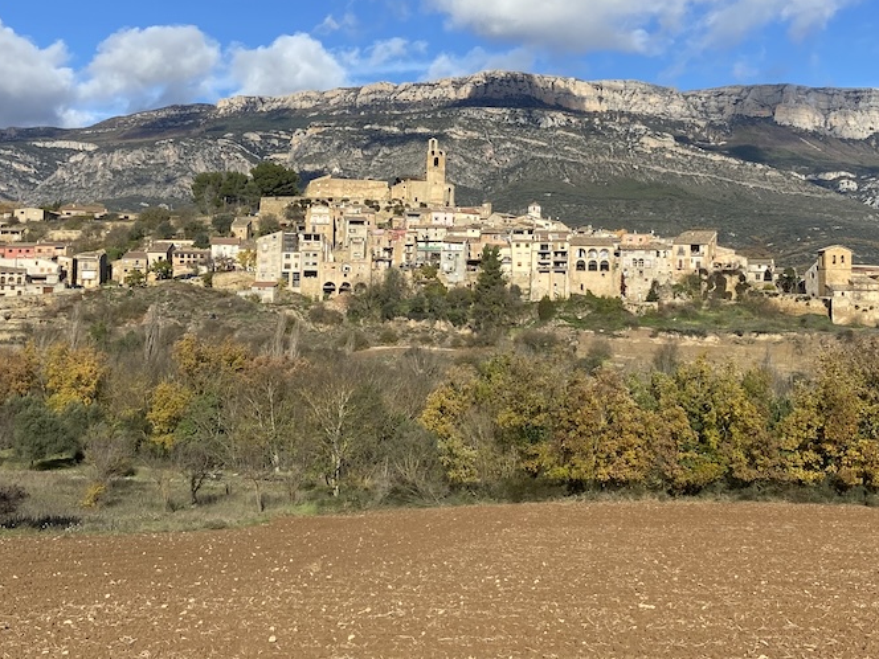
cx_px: 470
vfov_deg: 30.7
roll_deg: -0.4
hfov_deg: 40.4
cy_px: 238
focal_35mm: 47
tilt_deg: +4.5
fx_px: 1193
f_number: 1.8
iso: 32
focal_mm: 4.25
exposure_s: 1/3401
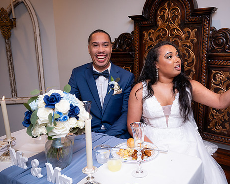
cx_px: 140
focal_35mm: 35
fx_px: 238
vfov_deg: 42.2
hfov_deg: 51.1
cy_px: 94
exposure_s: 1/200
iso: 1250
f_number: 4
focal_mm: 30
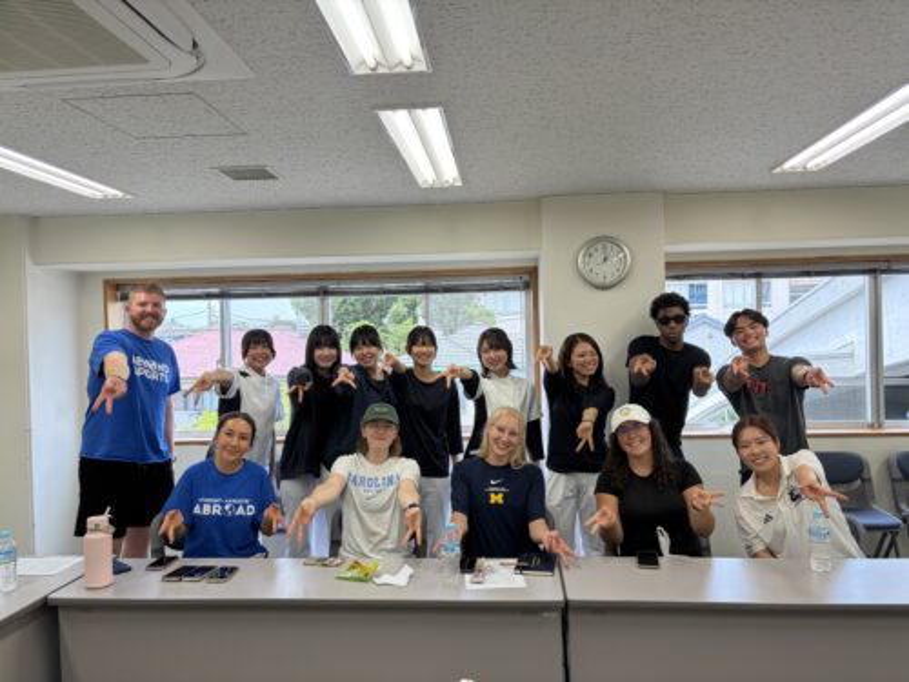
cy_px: 341
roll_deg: +0.9
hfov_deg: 67.3
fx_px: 683
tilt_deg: +0.3
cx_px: 454
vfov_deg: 53.1
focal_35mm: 26
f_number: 1.6
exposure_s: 1/251
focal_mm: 5.96
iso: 50
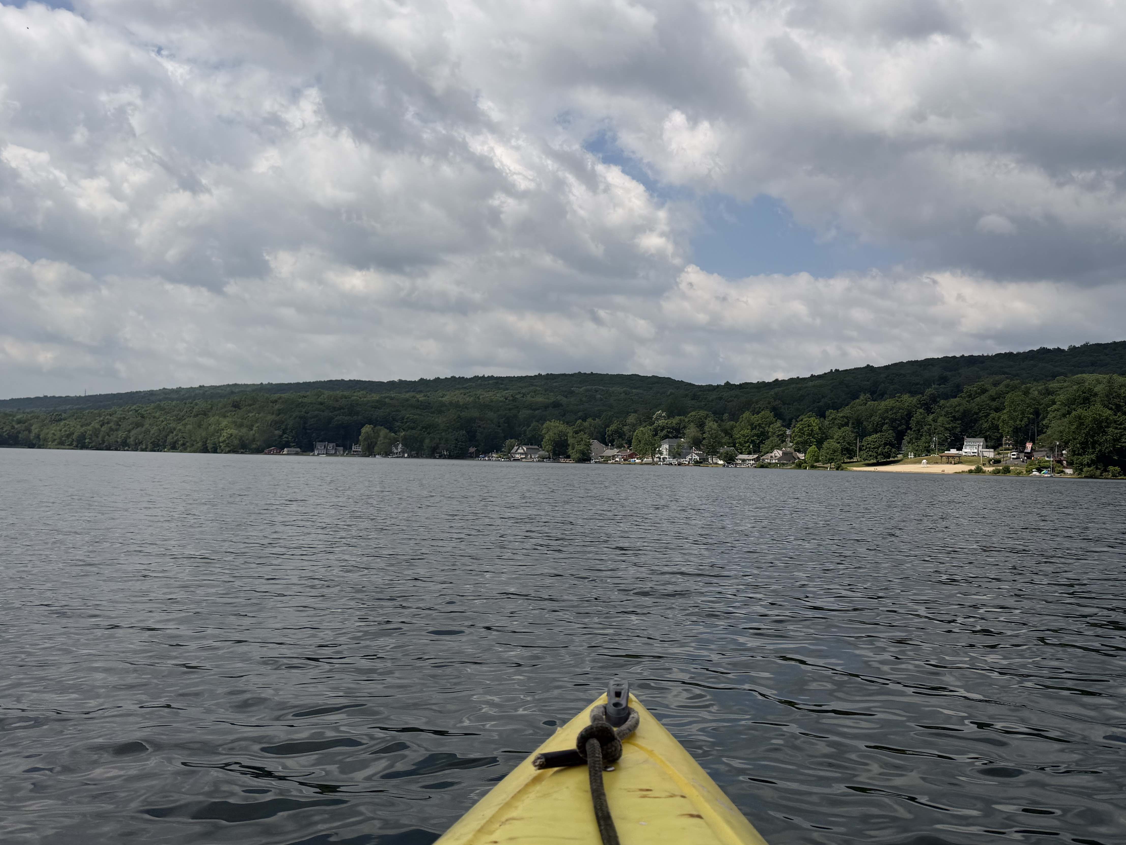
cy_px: 423
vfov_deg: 45.4
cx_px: 637
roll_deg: -1.0
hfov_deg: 58.1
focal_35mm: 31
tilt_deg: +3.3
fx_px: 1008
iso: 80
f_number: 1.78
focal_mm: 6.76
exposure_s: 1/10309
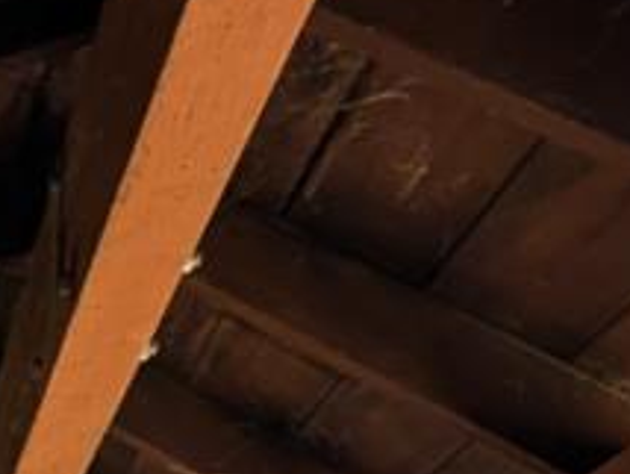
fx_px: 1530
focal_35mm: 84
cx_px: -1080
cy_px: 1288
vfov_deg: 12.1
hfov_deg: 13.0
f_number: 1.7
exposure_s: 1/110
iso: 53
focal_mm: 2.02
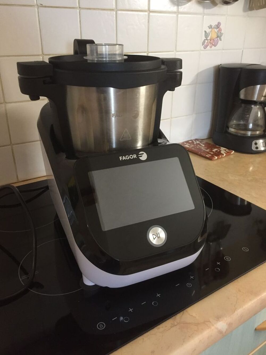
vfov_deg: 61.7
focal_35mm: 29
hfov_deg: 48.2
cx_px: 133
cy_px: 178
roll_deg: -0.7
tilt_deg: -22.8
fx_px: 297
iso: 250
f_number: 2.2
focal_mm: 4.15
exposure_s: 1/33
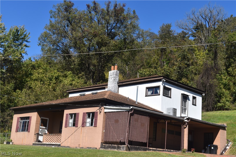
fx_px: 334
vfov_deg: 26.5
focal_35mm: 51
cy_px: 78
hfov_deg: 38.9
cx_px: 118
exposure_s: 1/500
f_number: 11
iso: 200
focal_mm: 34
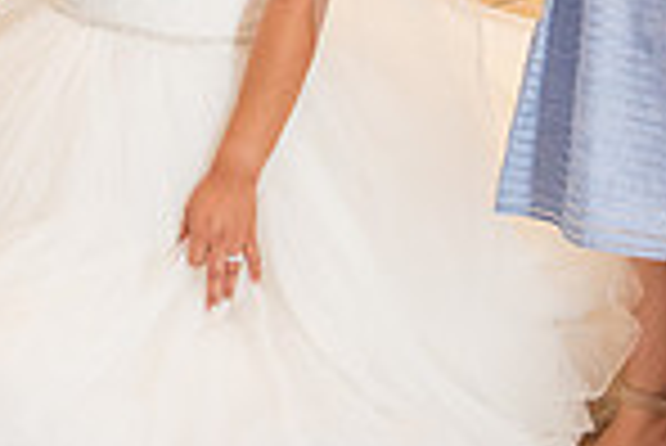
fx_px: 2537
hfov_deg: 14.9
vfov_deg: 9.5
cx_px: 166
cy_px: -367
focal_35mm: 137
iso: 1250
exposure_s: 1/100
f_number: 5
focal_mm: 35
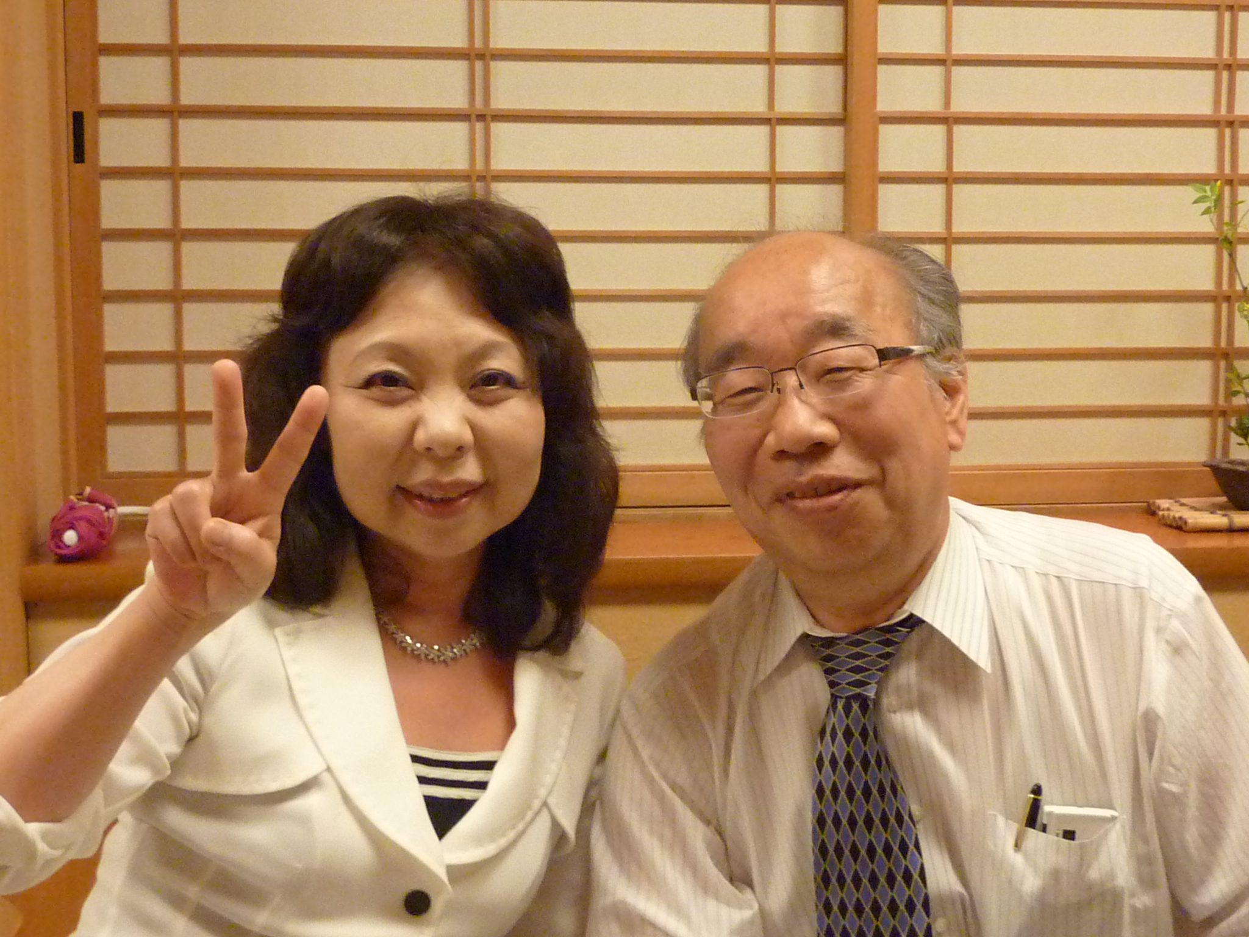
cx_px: 624
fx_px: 1732
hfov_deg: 39.7
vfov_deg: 30.3
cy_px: 468
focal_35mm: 48
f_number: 3.3
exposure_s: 1/20
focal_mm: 4.4
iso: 400
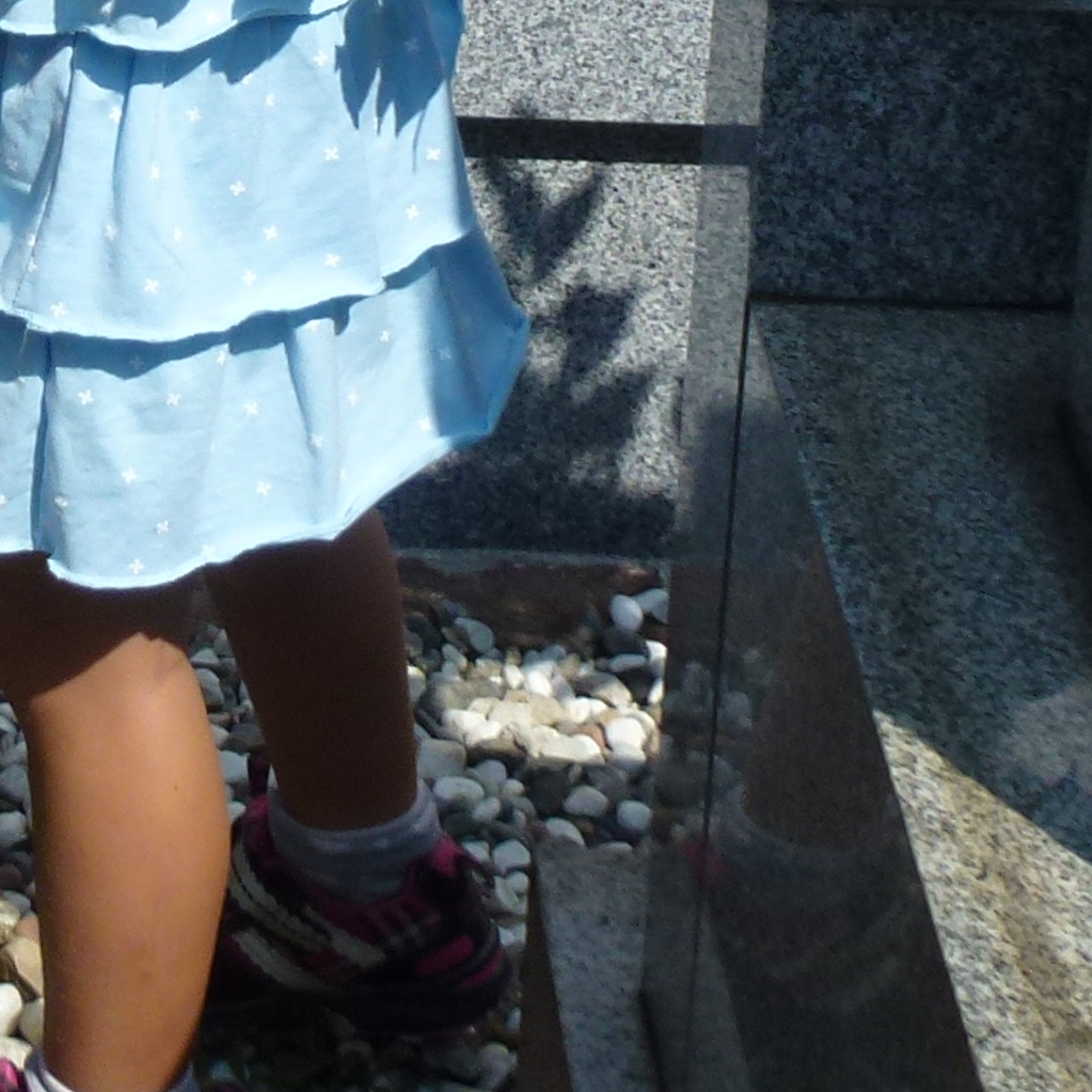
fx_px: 5461
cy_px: -461
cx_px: -347
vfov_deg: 11.1
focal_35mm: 153
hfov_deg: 11.1
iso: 100
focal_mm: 7.4
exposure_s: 1/1000
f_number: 3.9
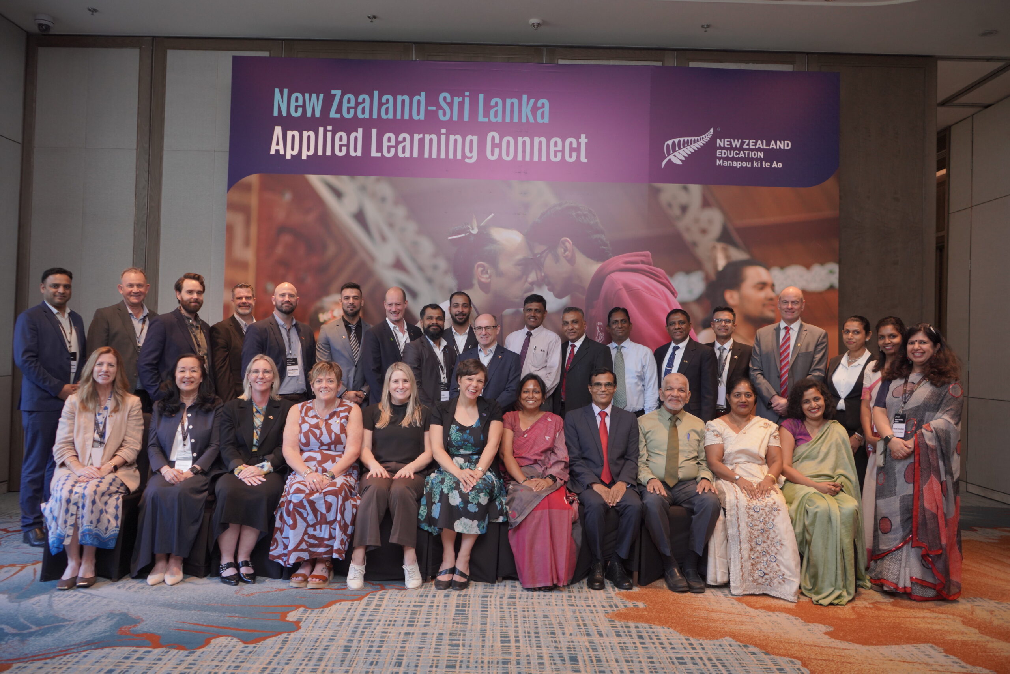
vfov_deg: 46.4
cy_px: 337
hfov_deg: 65.5
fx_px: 786
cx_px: 505
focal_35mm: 28
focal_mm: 28
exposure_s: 1/125
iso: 1000
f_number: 3.5
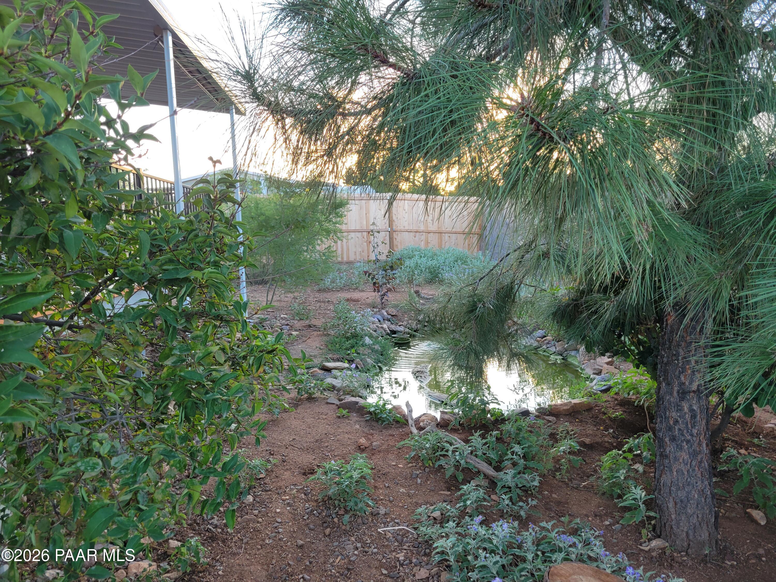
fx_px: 583
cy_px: 291
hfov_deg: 67.3
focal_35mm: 26
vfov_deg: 53.1
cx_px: 388
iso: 50
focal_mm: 5.4
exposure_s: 1/120
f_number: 1.8
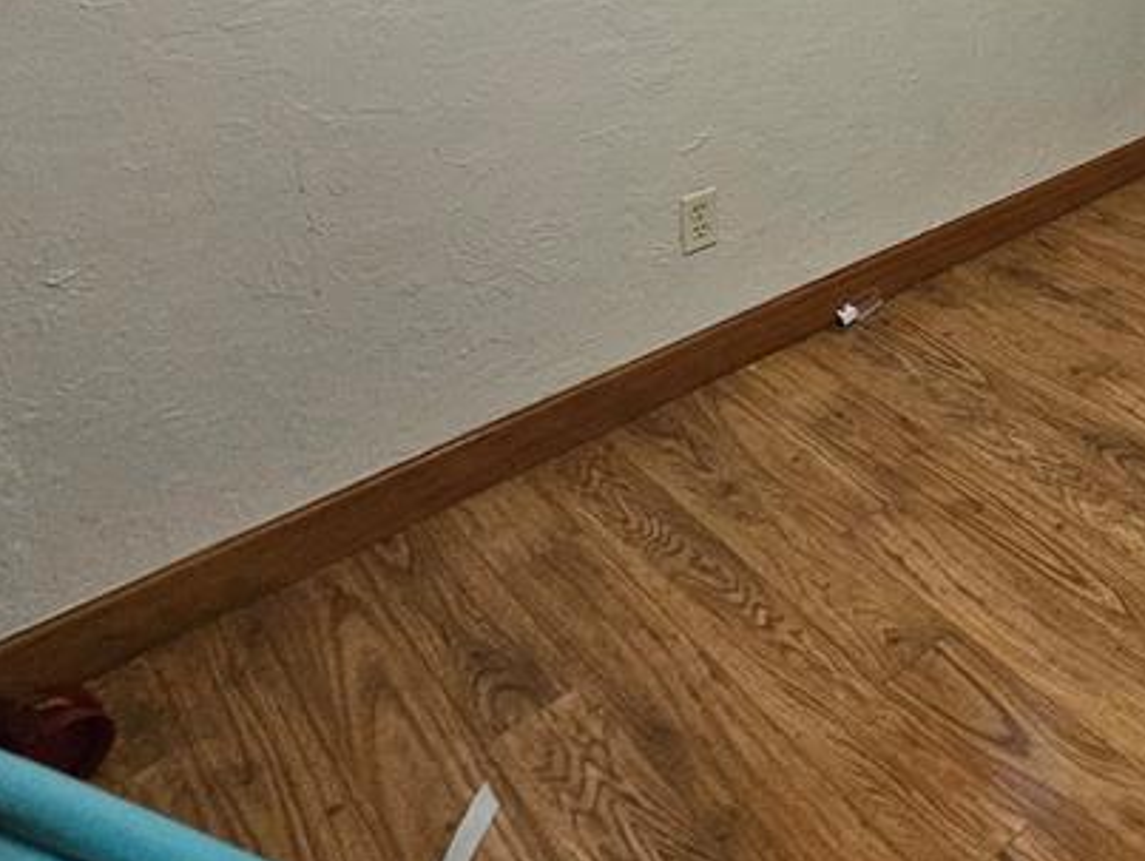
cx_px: 1261
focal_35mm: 33
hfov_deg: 43.0
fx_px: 1093
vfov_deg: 34.5
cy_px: -170
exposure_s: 1/30
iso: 500
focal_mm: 2.2
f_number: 2.2
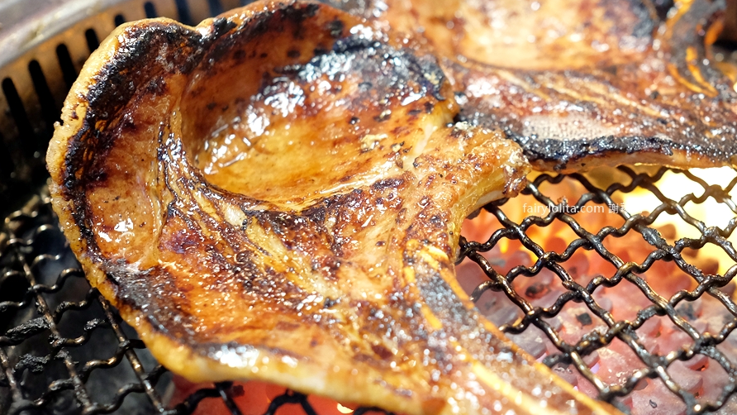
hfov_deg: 54.0
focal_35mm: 37
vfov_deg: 32.0
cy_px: 219
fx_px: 723
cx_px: 366
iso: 2000
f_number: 2.8
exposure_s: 1/28
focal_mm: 23
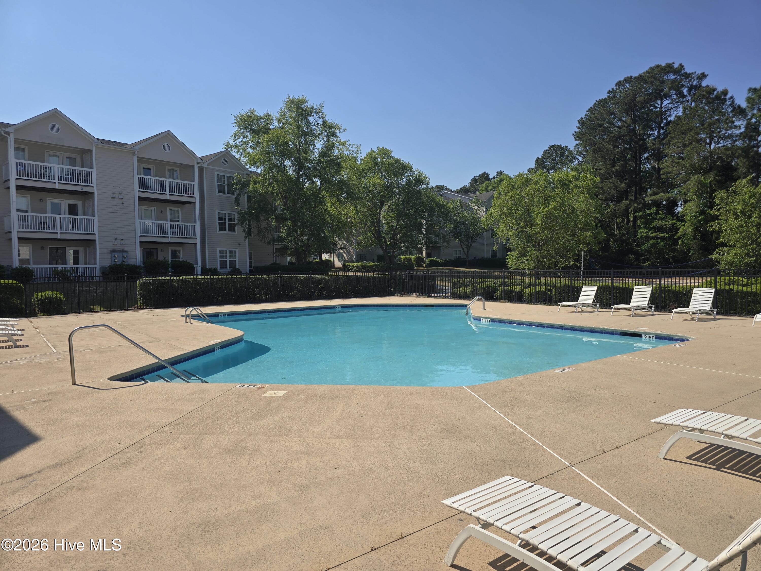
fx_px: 506
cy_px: 286
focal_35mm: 23
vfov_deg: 58.9
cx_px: 380
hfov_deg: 73.9
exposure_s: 1/1167
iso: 12
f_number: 1.7
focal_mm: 6.3
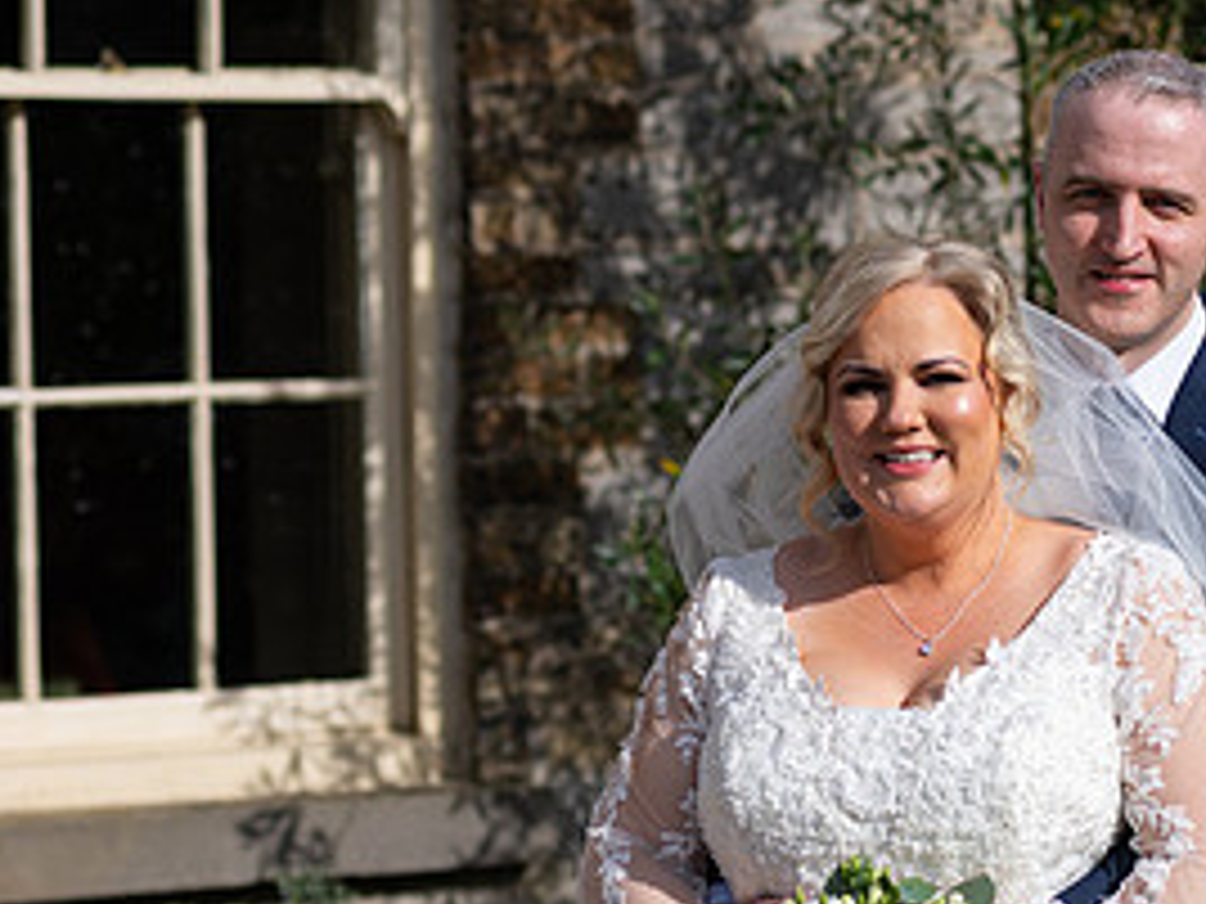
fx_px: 6236
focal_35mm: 179
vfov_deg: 8.3
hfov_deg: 11.0
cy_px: 609
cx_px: 999
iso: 80
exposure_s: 1/640
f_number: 3.5
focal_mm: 86
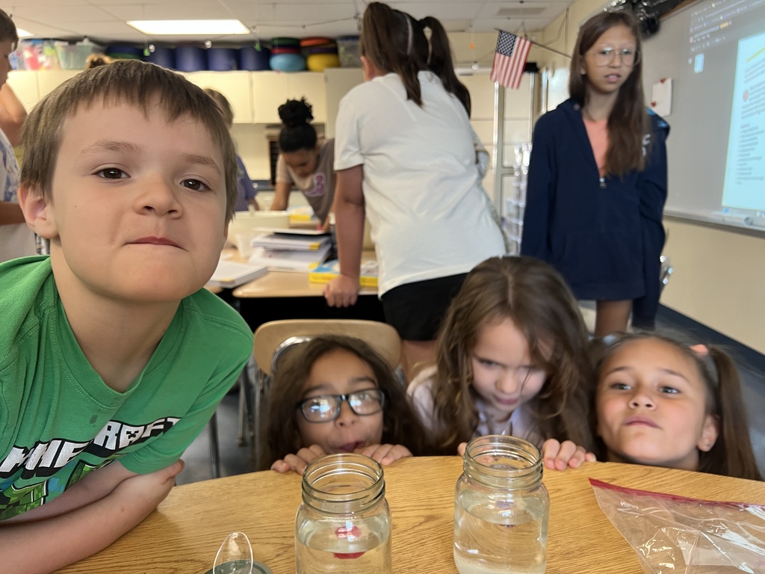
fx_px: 575
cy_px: 287
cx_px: 382
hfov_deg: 67.3
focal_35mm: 26
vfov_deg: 53.1
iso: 125
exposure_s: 1/42
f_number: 1.5
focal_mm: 5.7
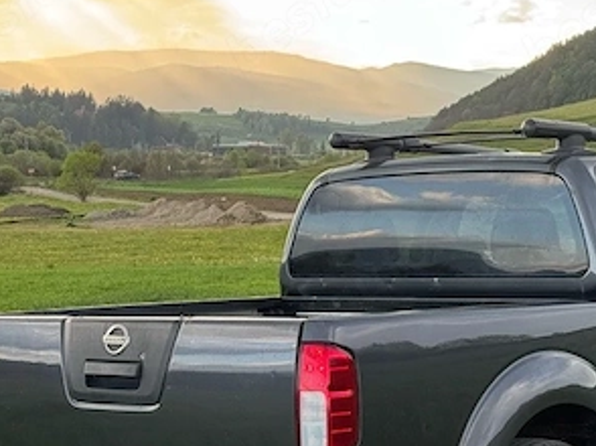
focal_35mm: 98
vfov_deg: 15.0
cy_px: 304
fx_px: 1686
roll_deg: +0.1
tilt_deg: -5.0
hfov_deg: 19.9
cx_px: 458
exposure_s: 1/312
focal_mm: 6.76
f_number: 1.78
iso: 64
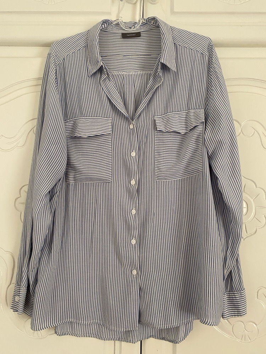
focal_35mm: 26
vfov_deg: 67.3
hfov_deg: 53.1
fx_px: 266
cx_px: 133
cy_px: 177
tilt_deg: +5.3
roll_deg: -0.8
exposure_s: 1/60
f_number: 1.8
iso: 200
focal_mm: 4.25
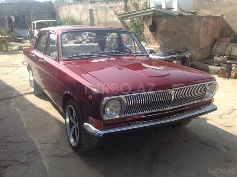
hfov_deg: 52.7
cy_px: 88
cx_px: 118
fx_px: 239
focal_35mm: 35
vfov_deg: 40.6
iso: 50
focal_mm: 4.28
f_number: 2.4
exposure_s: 1/889
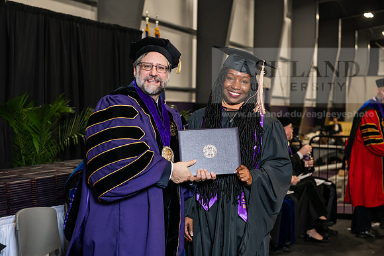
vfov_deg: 19.5
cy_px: 128
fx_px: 747
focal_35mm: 70
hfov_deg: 28.8
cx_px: 192
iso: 2000
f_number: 5
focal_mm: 70
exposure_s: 1/200
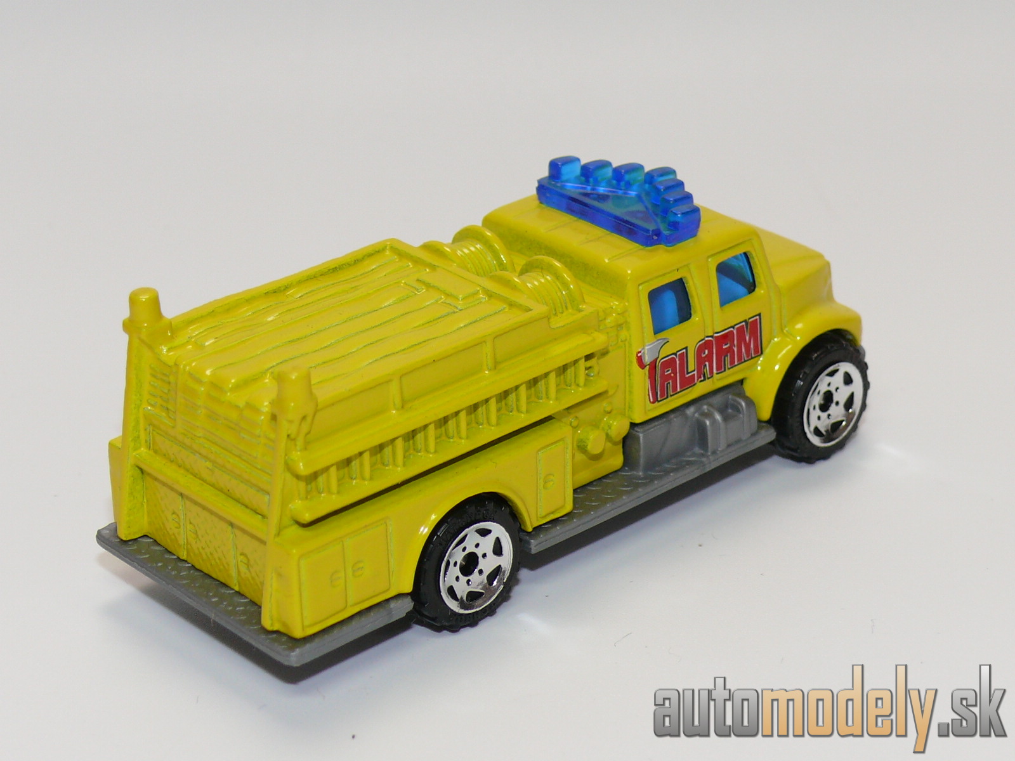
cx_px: 508
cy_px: 380
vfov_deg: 14.4
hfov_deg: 19.1
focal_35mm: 103
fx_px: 3020
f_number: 4
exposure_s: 1/30
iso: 100
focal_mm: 13.5
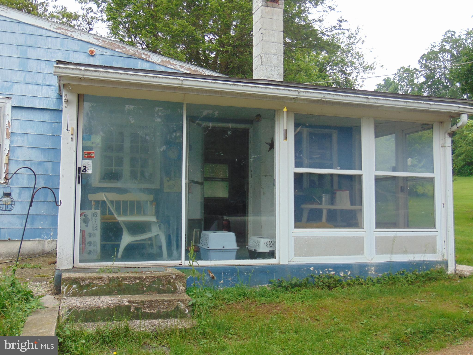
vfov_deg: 36.8
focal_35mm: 39
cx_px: 236
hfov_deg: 47.9
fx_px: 533
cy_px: 178
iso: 80
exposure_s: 1/320
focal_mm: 6.9
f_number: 3.3
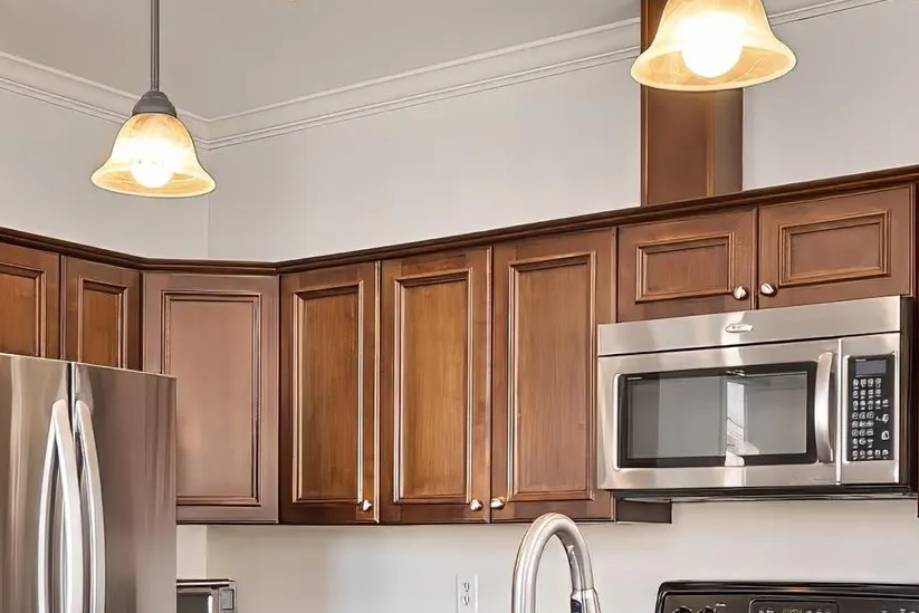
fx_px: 1430
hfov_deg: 35.6
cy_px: 584
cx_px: 443
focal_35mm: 56
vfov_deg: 23.4
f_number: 5
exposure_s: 1/20
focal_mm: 10
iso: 320
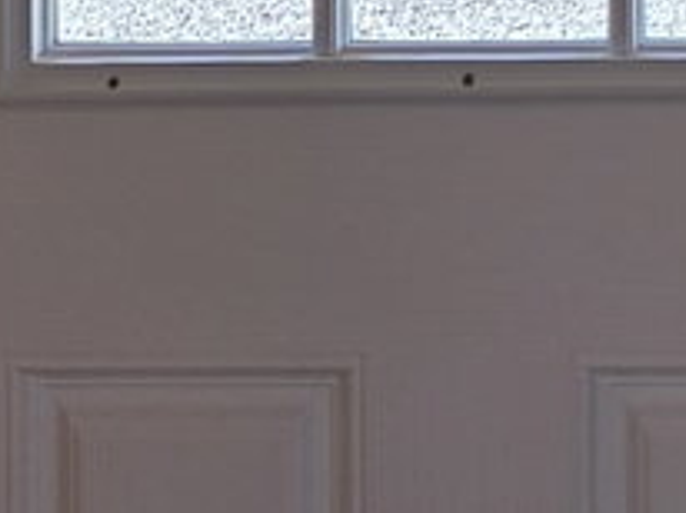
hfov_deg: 10.3
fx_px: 3543
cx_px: 1292
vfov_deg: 7.5
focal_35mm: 179
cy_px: -889
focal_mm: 5.4
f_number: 1.8
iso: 25
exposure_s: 1/180
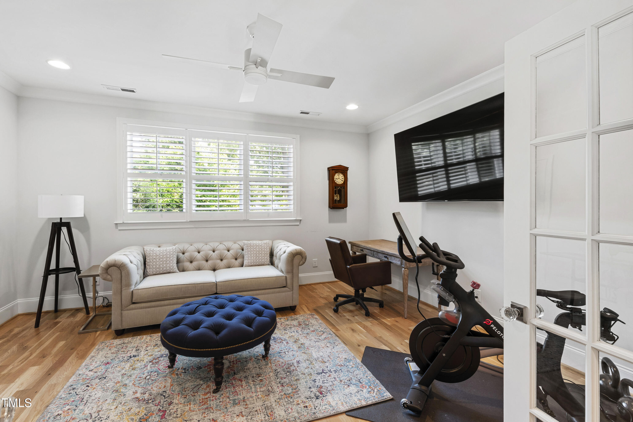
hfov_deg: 100.4
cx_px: 316
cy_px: 211
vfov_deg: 77.3
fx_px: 264
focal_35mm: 15
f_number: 8
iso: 100
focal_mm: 10
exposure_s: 1/1.25
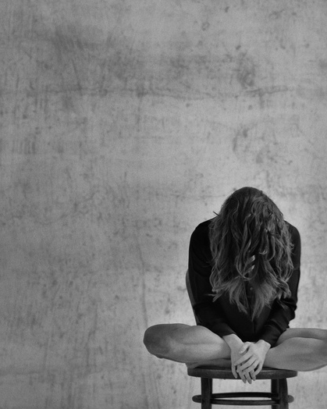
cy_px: 166
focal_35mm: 162
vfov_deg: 11.9
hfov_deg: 9.5
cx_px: 182
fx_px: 1960
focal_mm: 110
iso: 320
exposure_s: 1/250
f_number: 2
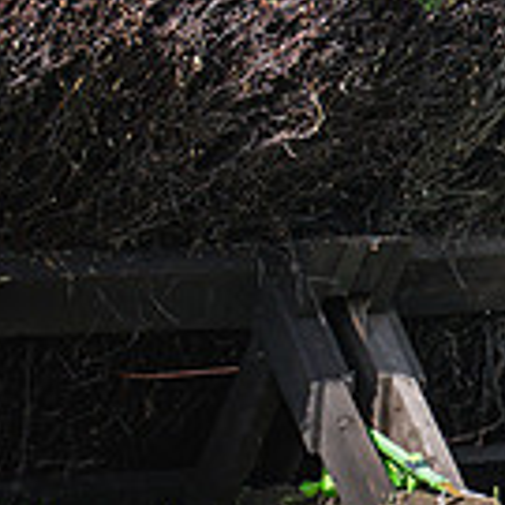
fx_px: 7015
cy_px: -421
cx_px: 966
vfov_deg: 4.1
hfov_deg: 4.1
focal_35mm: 425
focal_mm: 70
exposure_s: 1/1600
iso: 200
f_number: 4
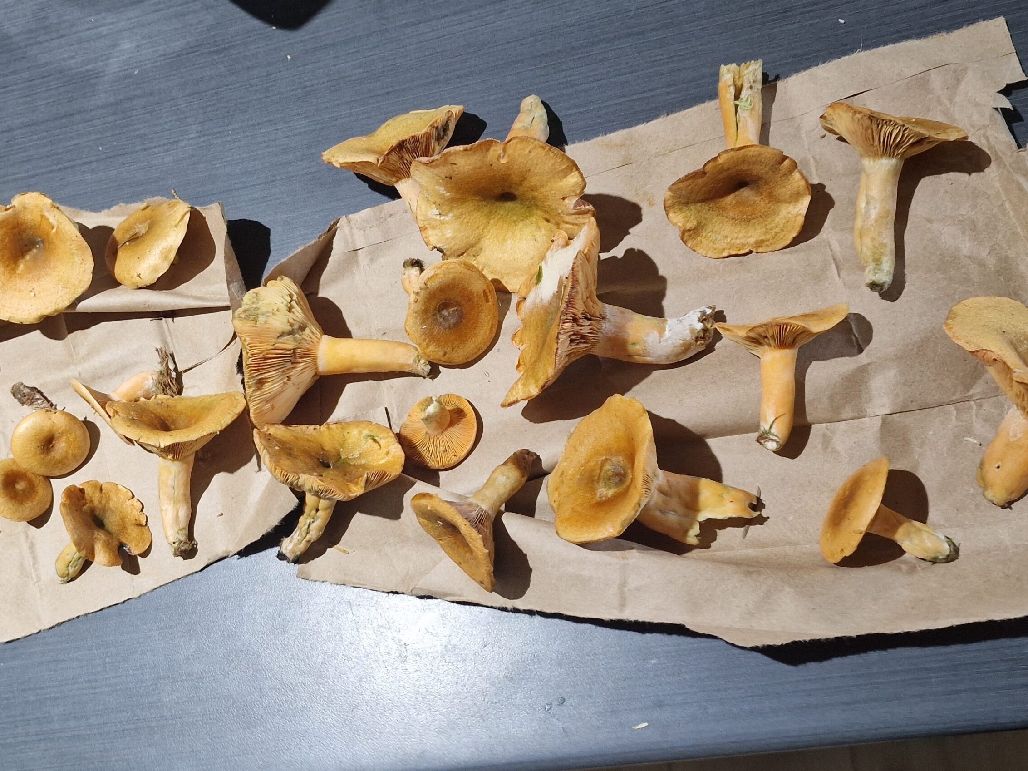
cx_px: 533
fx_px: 772
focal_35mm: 26
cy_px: 404
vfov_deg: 53.0
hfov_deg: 67.3
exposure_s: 1/60
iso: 80
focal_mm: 6.4
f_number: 1.8
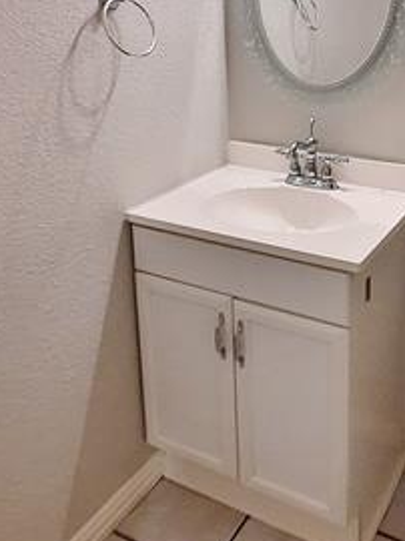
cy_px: 122
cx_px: 311
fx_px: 578
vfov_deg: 47.9
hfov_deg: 37.5
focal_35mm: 37
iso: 100
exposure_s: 1/40
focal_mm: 1.74
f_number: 2.2
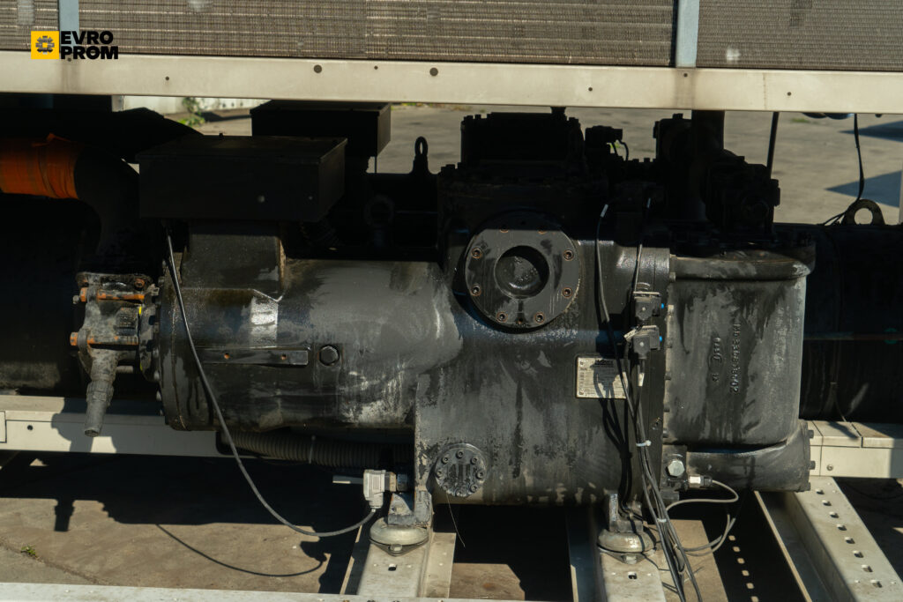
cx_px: 452
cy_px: 301
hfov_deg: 34.5
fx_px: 1455
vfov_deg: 23.4
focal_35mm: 58
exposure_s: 1/200
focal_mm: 58
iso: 320
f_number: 9
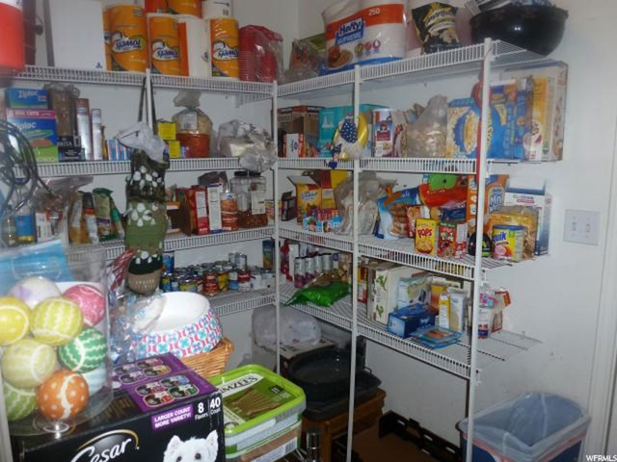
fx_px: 463
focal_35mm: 26
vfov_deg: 53.1
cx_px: 308
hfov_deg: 67.3
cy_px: 231
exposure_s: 1/60
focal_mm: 4.7
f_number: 3.4
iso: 160
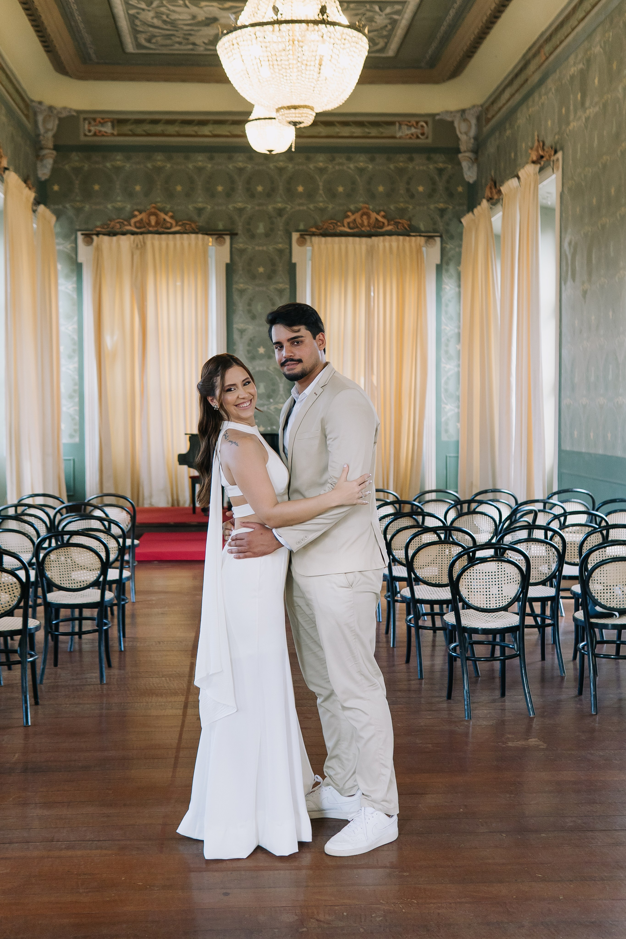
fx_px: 1174
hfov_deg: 29.9
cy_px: 470
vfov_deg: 43.6
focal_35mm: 45
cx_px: 313
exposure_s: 1/200
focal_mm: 30
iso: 500
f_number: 2.8
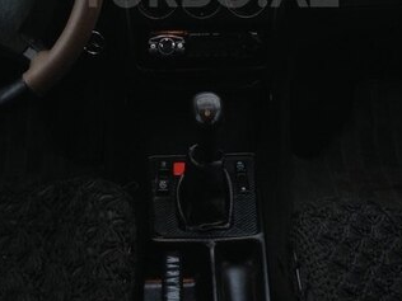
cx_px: 209
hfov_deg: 28.2
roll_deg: -1.5
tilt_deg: -15.5
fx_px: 801
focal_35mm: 69
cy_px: -12
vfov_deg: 20.5
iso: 125
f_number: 2.4
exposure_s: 1/20
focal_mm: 4.12
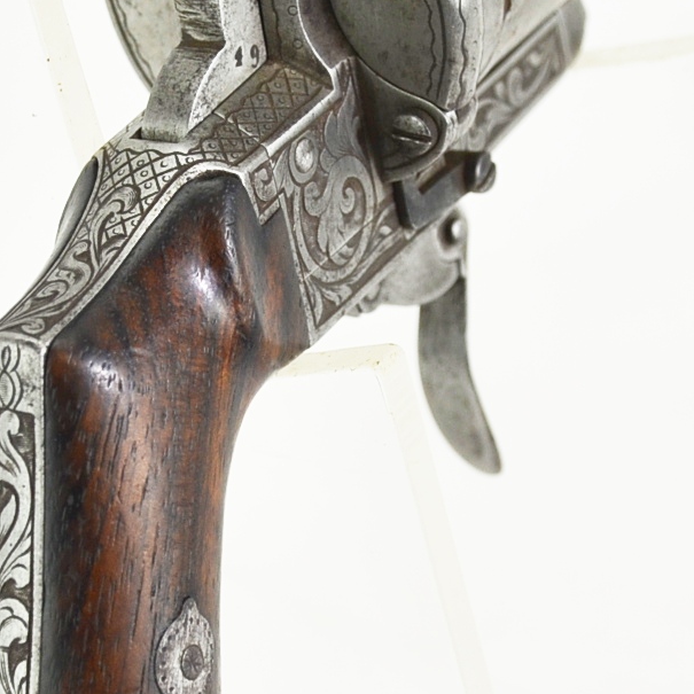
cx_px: 181
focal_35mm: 228
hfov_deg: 7.7
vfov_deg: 7.7
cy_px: 301
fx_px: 5172
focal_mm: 44
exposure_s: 1/125
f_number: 5.6
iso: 220
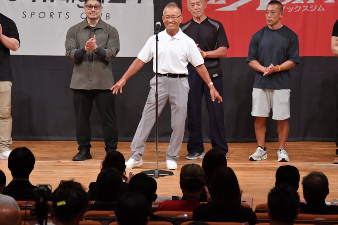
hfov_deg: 8.1
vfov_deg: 5.4
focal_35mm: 255
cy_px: 112
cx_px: 169
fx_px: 2393
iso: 6400
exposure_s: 1/400
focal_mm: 170
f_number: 5.6
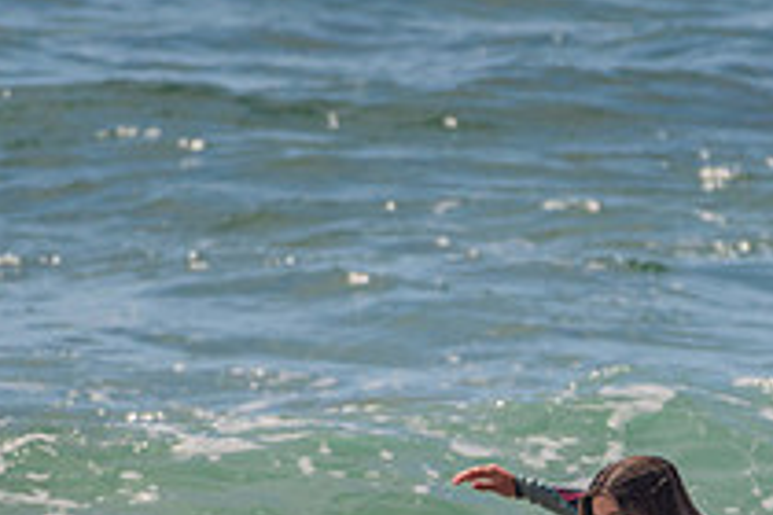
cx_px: 647
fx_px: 36350
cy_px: 671
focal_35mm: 1693
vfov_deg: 0.8
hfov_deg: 1.2
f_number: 5.6
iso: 160
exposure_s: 1/500
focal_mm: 500
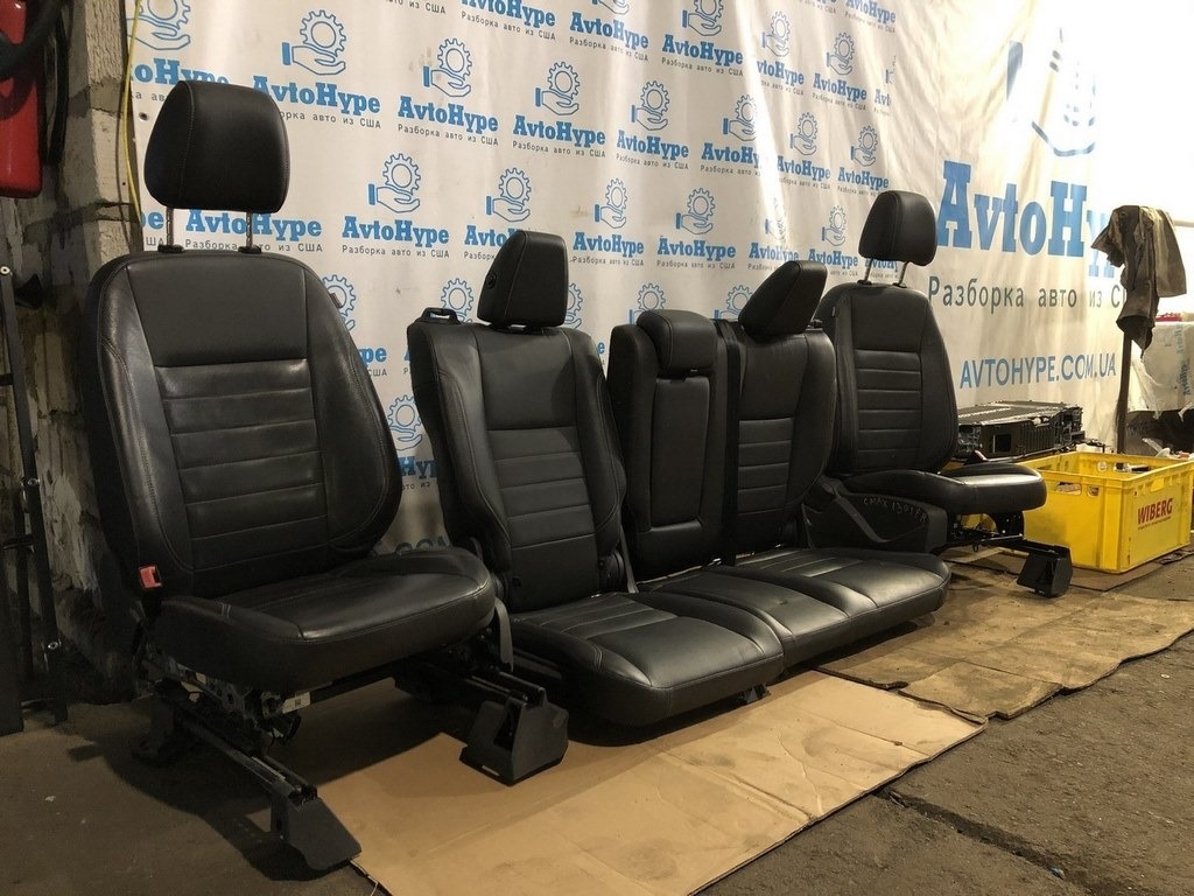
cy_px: 448
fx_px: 966
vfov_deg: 49.7
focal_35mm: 28
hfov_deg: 63.4
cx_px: 597
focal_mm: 4
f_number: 1.8
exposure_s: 1/11
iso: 100
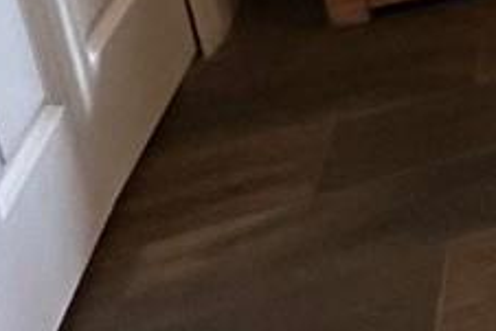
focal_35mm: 103
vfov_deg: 11.2
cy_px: -456
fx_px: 1420
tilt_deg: -14.0
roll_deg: -0.1
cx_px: 1446
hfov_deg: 11.7
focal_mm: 2.22
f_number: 2.2
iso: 160
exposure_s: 1/60
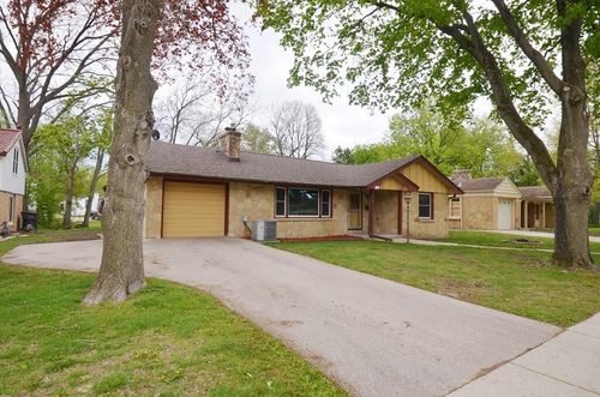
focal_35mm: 20
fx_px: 324
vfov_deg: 63.0
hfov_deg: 85.5
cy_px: 198
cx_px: 300
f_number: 6.3
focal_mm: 13
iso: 100
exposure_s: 1/200
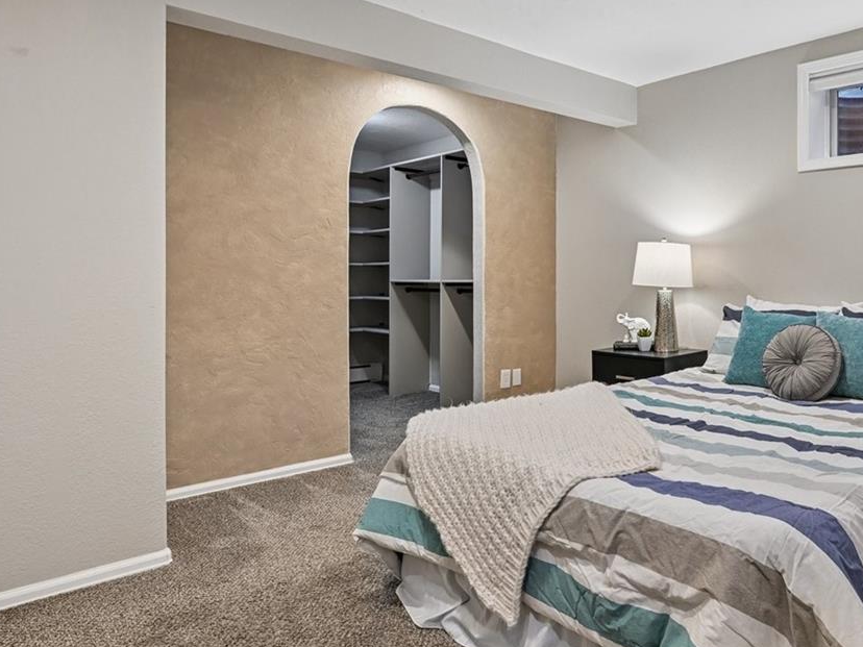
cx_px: 638
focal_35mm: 26
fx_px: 648
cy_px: 264
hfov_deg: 63.7
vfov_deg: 52.8
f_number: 9
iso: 400
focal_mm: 14
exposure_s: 1/8
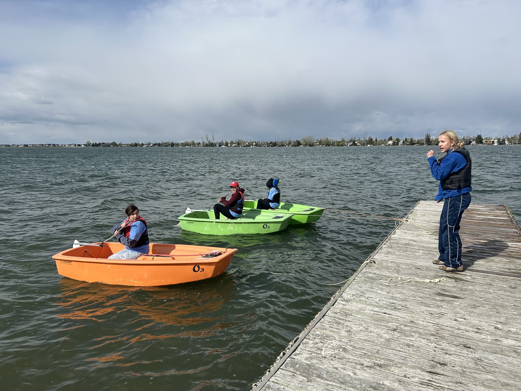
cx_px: 260
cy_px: 196
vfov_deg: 53.1
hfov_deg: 67.3
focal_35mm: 26
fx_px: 391
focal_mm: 5.7
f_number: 1.5
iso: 50
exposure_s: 1/6993
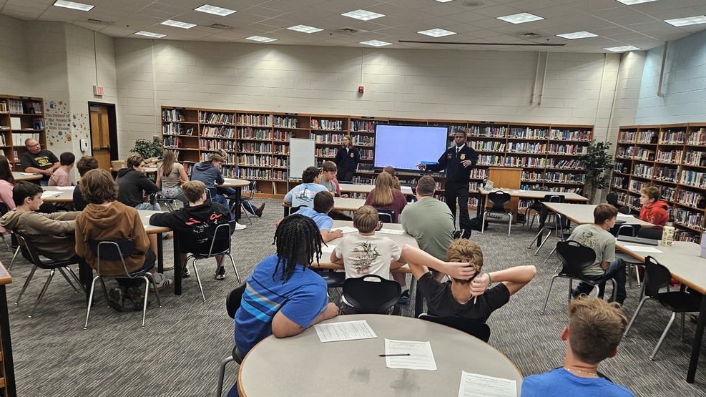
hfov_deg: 71.9
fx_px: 487
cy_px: 230
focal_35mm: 26
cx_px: 363
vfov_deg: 44.2
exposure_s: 1/120
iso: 200
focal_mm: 5.4
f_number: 1.8
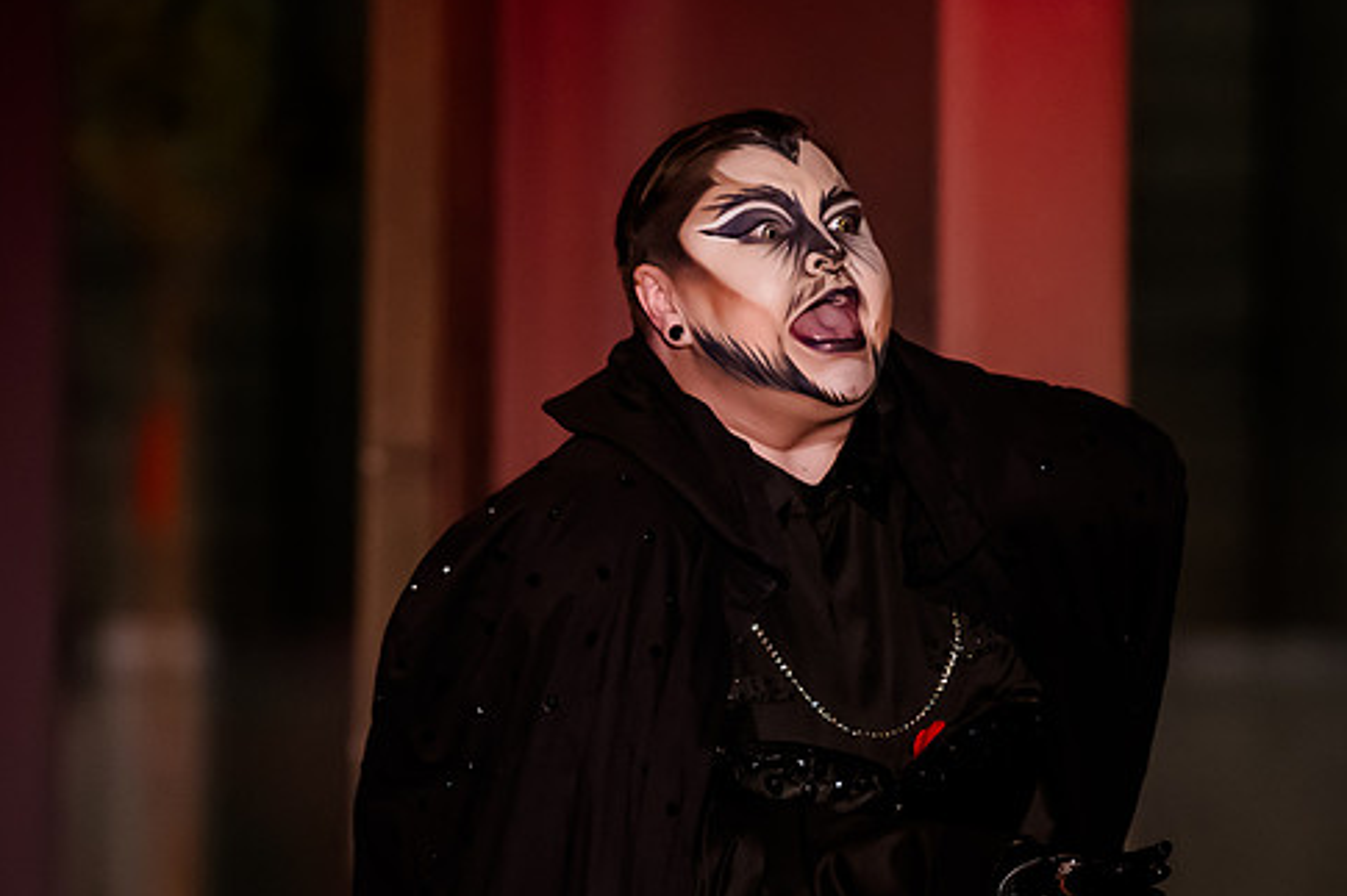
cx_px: 557
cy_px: 589
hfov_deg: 4.1
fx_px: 18851
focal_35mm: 504
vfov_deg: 2.7
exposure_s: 1/500
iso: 2500
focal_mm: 200
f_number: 2.8
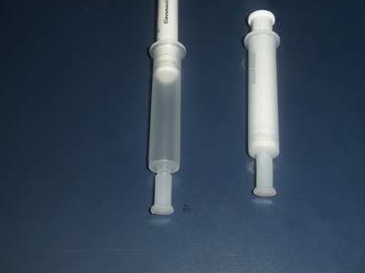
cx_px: 186
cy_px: 108
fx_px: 485
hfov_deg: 41.2
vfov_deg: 31.4
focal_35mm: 46
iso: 64
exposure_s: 1/30
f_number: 3.1
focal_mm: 6.5
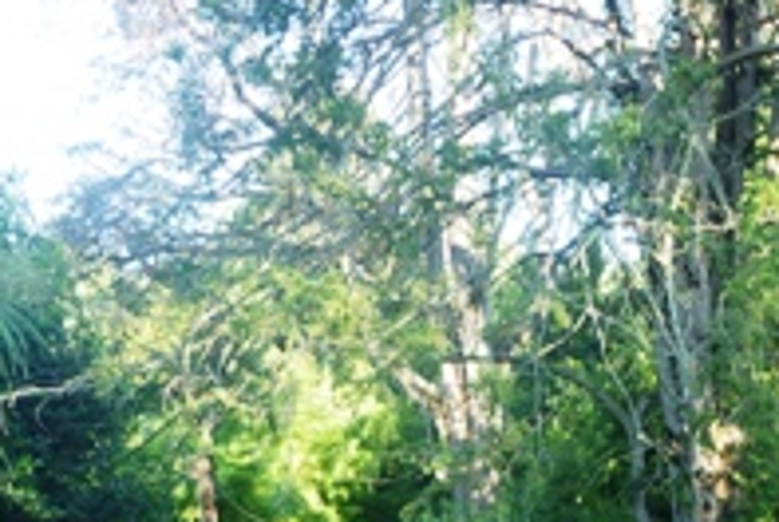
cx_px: 704
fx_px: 1279
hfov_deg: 32.2
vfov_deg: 22.3
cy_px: 510
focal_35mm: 59
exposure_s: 1/40
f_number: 3.3
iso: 80
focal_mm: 4.9
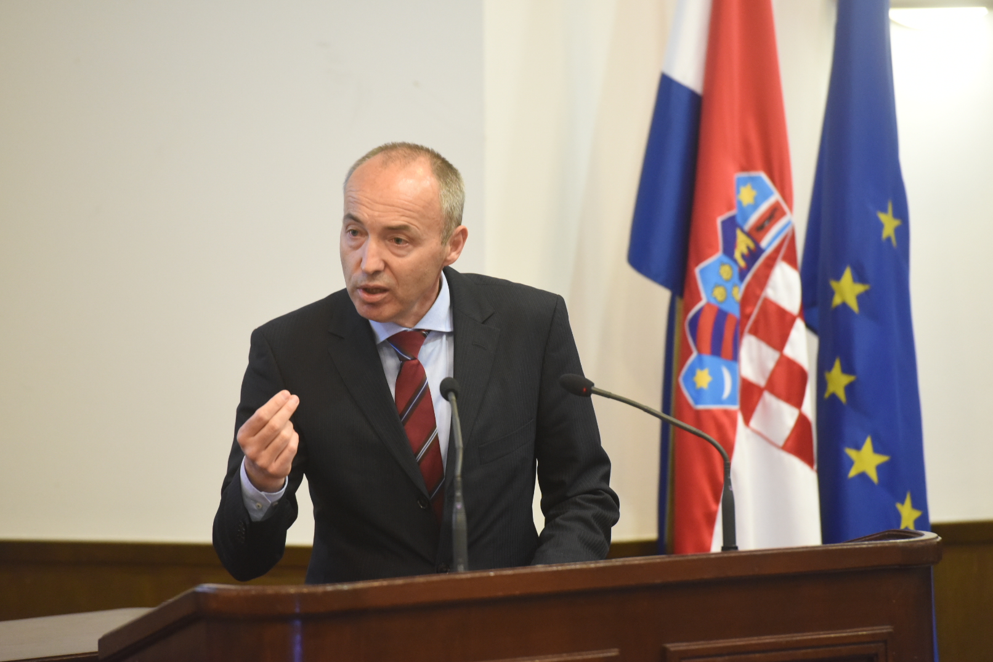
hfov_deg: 10.2
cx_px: 498
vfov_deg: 6.8
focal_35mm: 201
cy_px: 331
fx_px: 5544
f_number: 4
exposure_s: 1/100
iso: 5000
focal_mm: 200
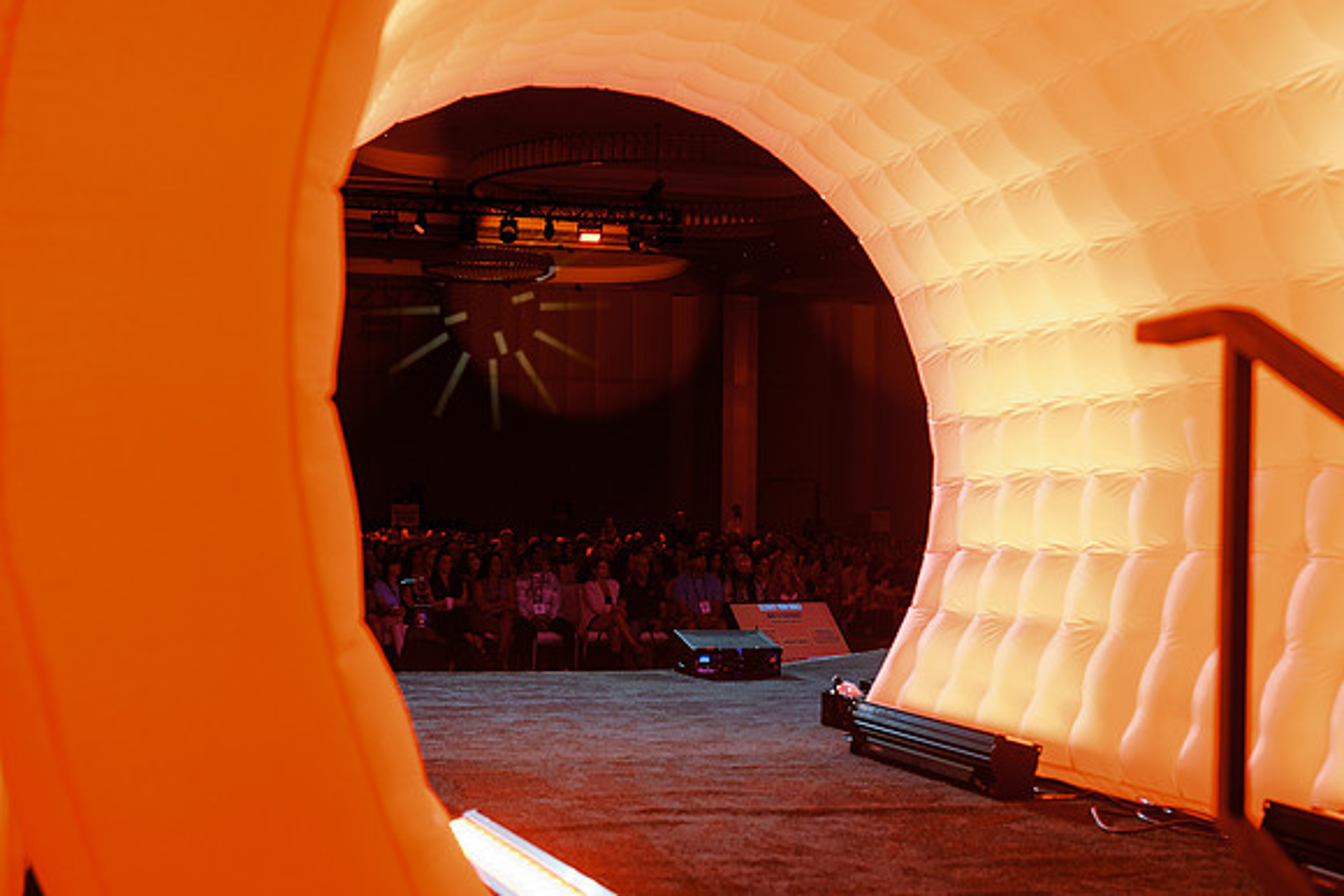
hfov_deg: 39.6
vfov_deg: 27.0
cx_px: 672
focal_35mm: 50
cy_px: 448
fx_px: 1867
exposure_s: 1/60
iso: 250
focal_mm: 50
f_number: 4
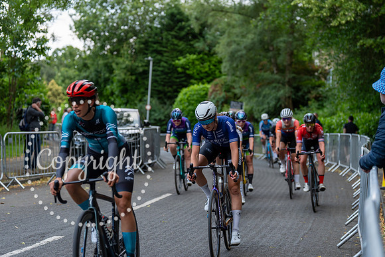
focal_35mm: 80
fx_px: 856
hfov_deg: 25.4
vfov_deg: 17.1
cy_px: 128
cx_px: 192
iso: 640
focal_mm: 80
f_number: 2.8
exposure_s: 1/500
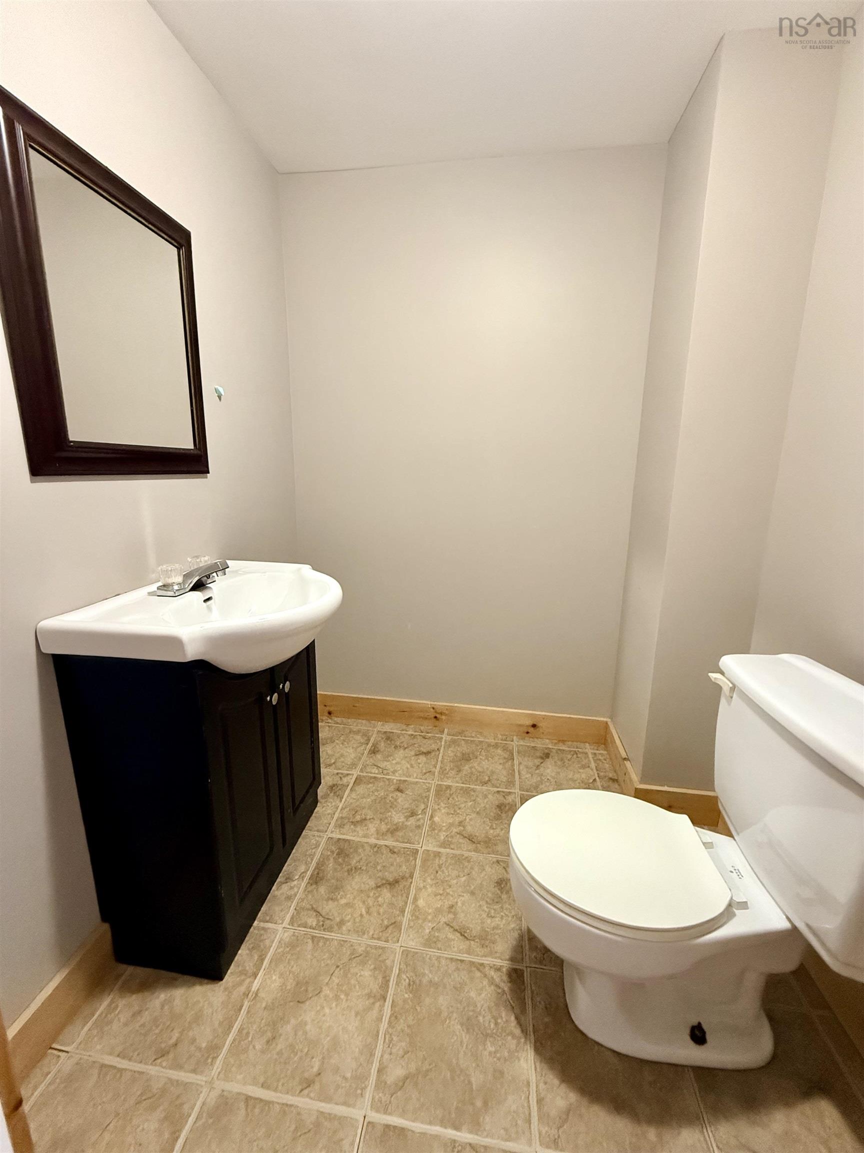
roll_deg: -1.1
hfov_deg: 85.7
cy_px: 576
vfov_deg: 102.1
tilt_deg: -11.4
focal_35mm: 14
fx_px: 466
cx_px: 432
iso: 800
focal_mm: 2.22
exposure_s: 1/60
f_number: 2.2
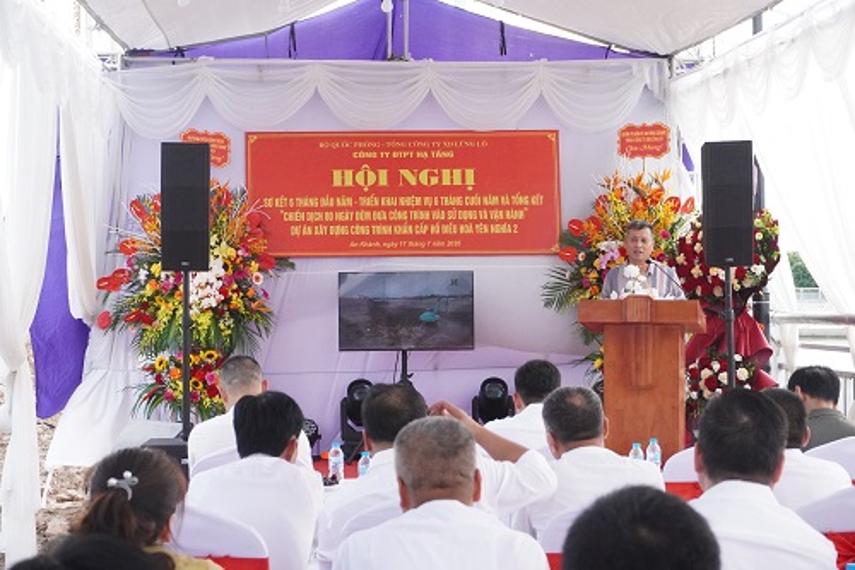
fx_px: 1781
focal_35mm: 75
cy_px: 285
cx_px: 428
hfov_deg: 27.0
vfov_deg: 18.2
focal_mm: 50
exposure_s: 1/1600
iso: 5000
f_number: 8
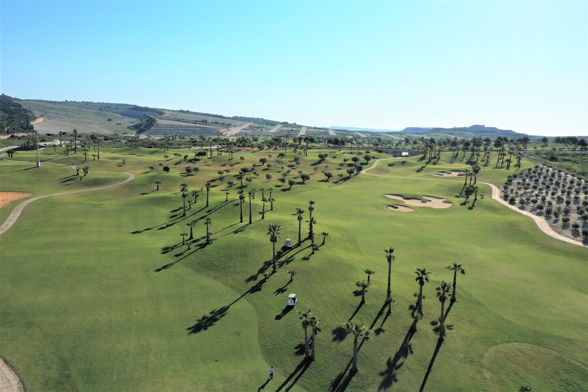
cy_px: 196
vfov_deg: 46.4
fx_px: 457
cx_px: 294
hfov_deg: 65.5
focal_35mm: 28
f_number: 5.6
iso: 100
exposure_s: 1/1000
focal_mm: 10.26
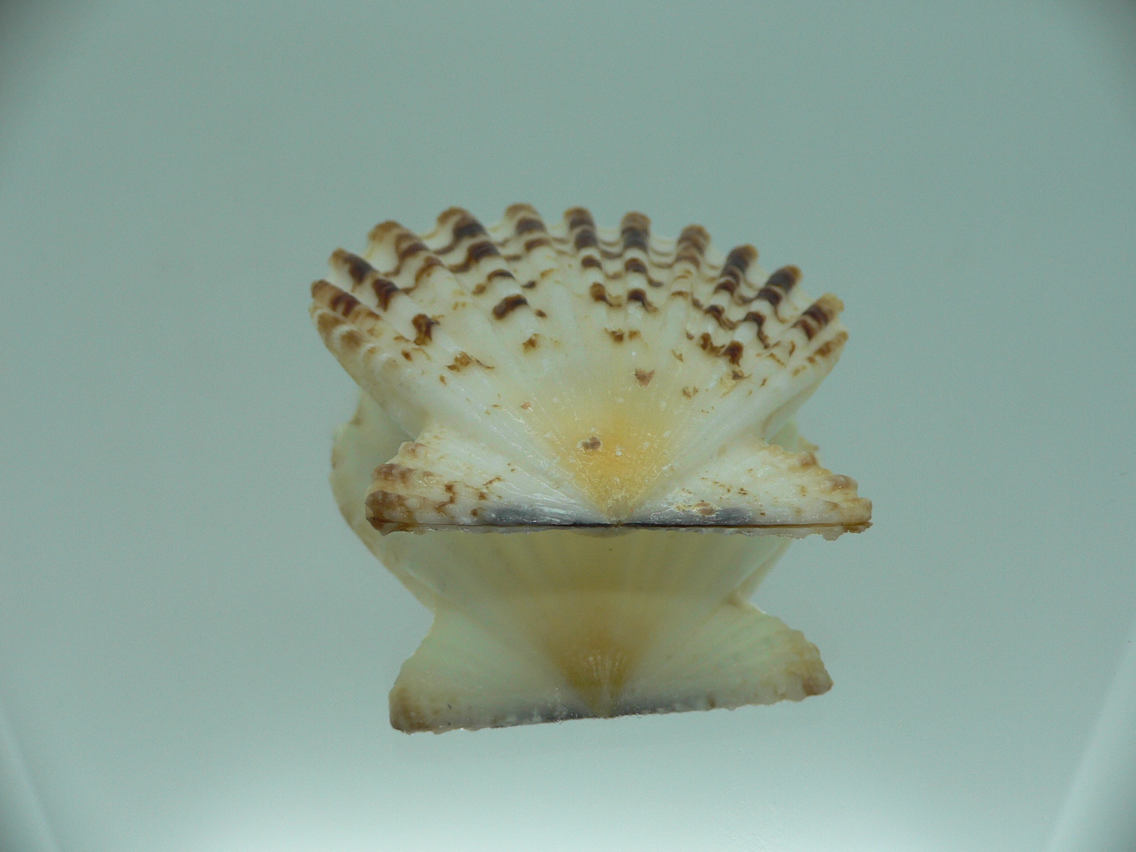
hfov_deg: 52.6
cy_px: 426
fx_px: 1149
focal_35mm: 35
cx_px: 568
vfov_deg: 40.7
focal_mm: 4.6
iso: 80
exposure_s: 1/60
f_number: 2.8
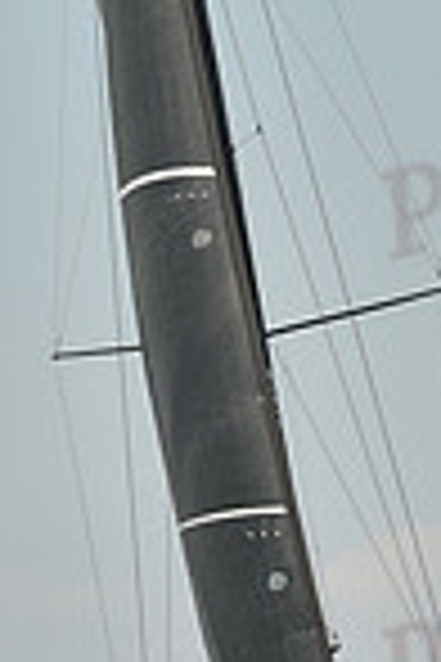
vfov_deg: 6.5
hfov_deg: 4.4
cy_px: -27
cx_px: 151
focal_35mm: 315
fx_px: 5788
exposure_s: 1/800
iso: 250
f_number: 9
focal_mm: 80
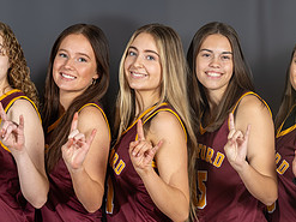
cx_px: 213
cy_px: 162
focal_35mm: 227
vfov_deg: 6.5
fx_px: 1940
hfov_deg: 8.7
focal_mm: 75
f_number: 8
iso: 200
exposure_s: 1/200
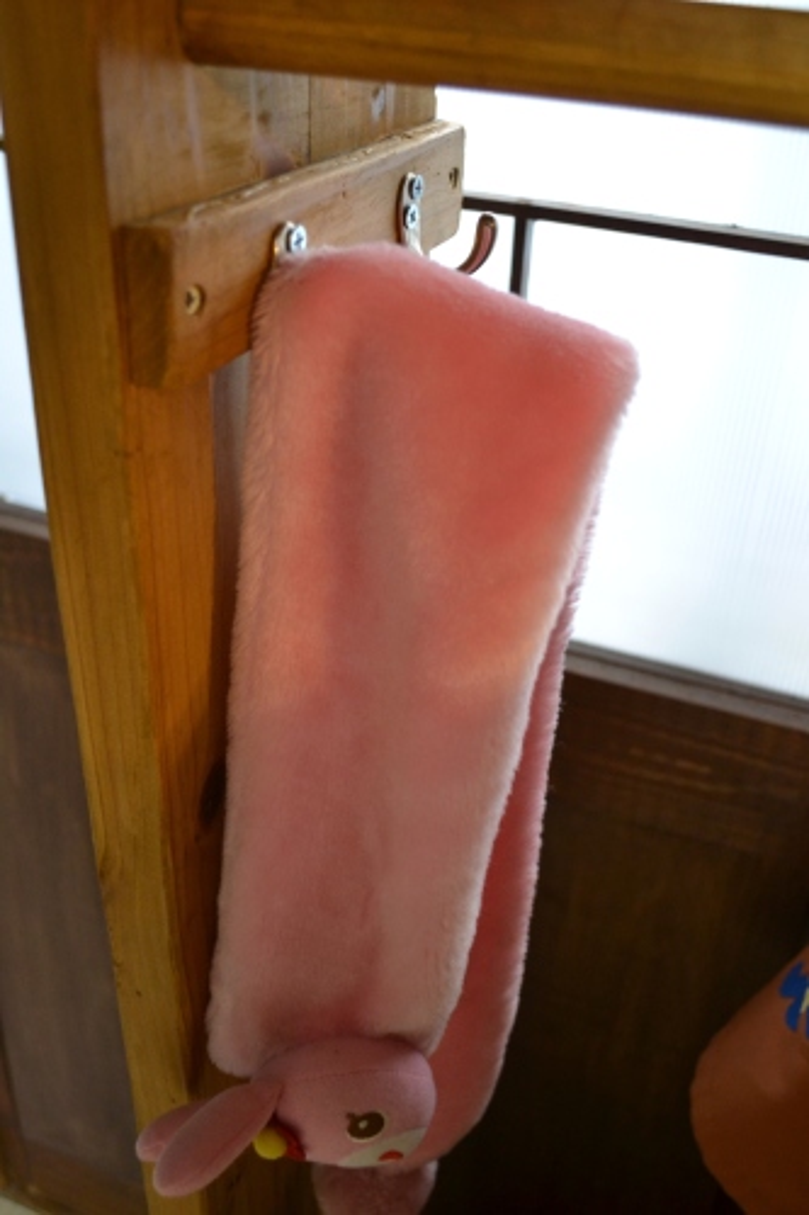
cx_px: 404
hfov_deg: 36.8
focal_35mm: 36
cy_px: 608
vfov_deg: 53.1
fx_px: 1214
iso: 1400
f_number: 4
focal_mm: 24
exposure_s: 1/15
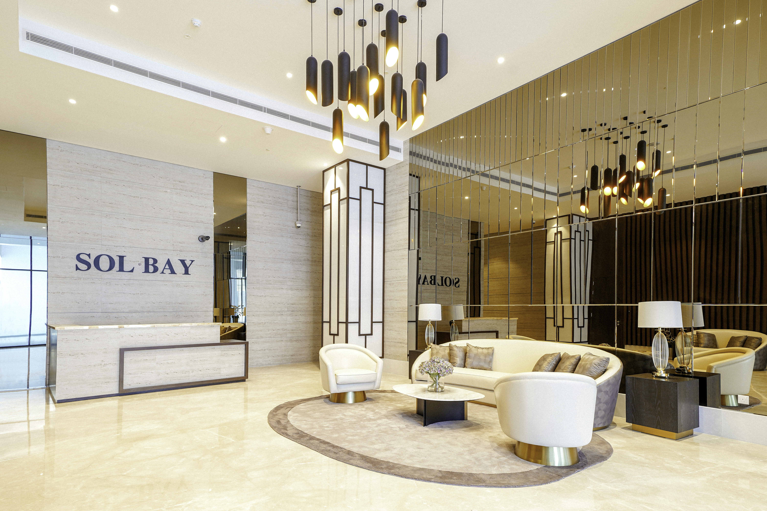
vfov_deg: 64.6
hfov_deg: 86.9
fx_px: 405
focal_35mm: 19
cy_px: 256
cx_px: 384
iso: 125
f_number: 6.3
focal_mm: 19
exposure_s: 1/1.25
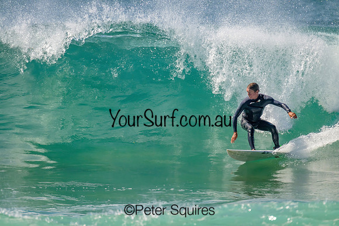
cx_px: 170
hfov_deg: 2.6
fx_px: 7535
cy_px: 113
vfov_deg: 1.7
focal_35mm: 800
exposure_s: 1/2000
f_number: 11
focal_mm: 800
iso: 1400
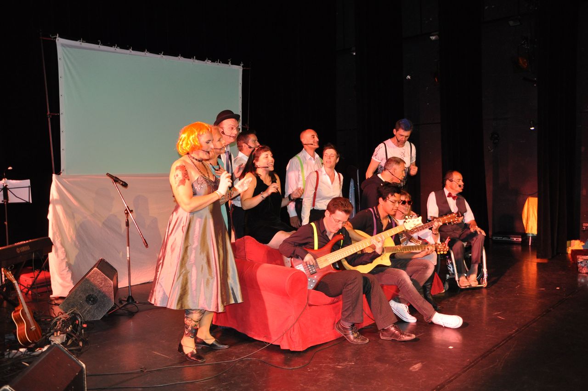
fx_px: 538
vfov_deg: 39.9
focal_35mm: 33
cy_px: 196
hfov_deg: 57.3
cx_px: 294
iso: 800
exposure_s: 1/60
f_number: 3.8
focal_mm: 22
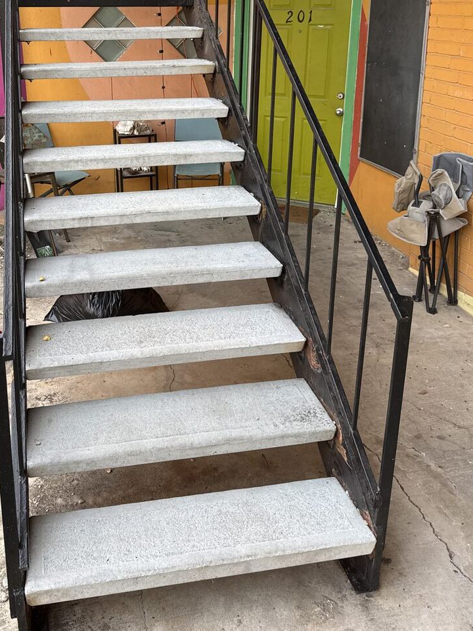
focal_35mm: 35
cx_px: 164
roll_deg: +1.0
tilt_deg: -15.7
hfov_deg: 40.3
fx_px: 638
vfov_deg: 50.9
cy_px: 177
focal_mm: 6.76
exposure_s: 1/127
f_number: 1.78
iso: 64
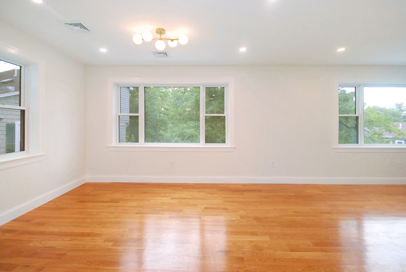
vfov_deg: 77.6
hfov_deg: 100.3
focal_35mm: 15
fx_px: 169
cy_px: 136
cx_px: 203
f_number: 5.6
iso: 500
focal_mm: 10
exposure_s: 1/60
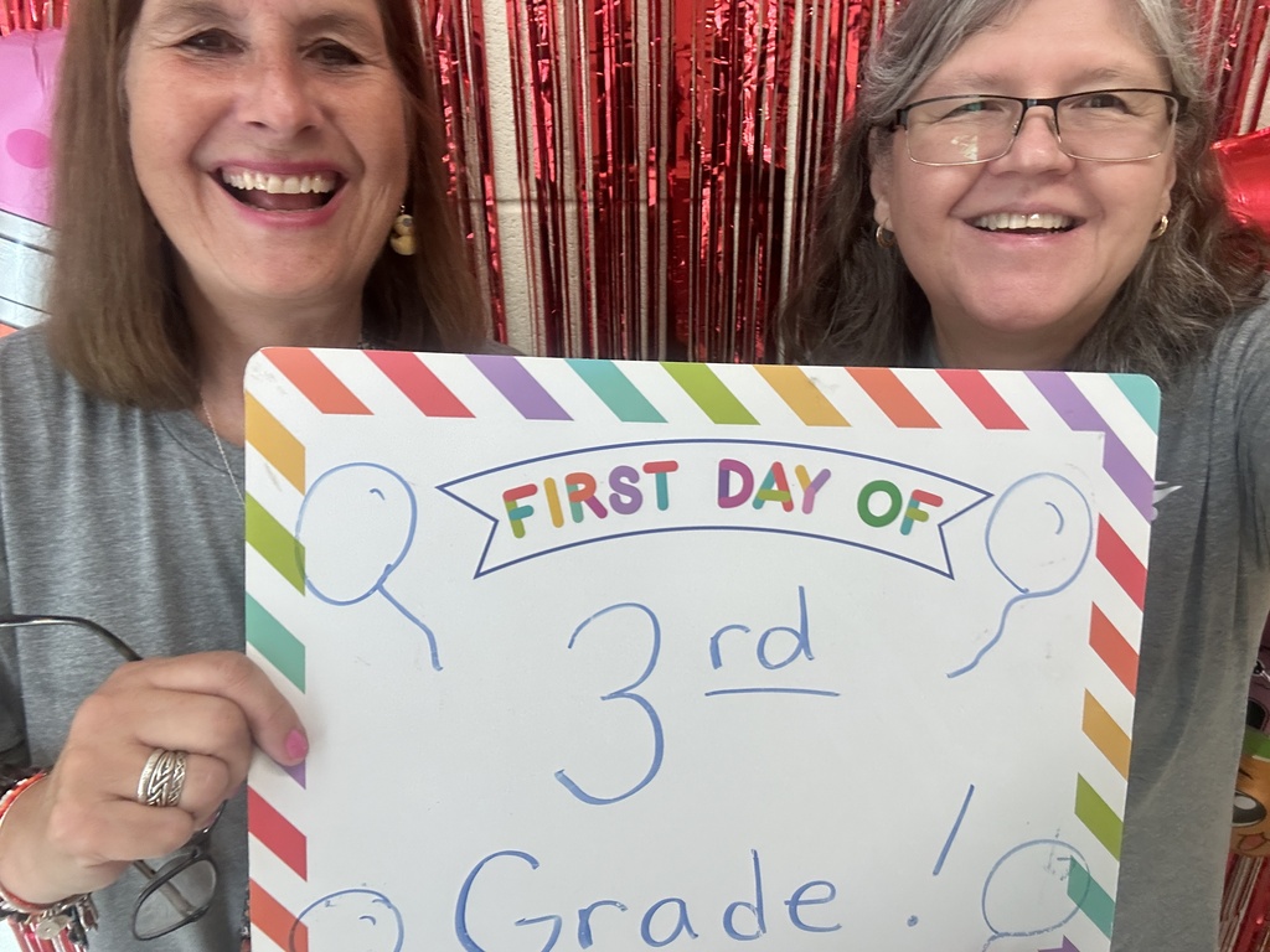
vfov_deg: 58.9
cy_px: 476
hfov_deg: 73.9
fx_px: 844
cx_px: 635
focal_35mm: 23
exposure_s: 1/60
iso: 100
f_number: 1.9
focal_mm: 2.69
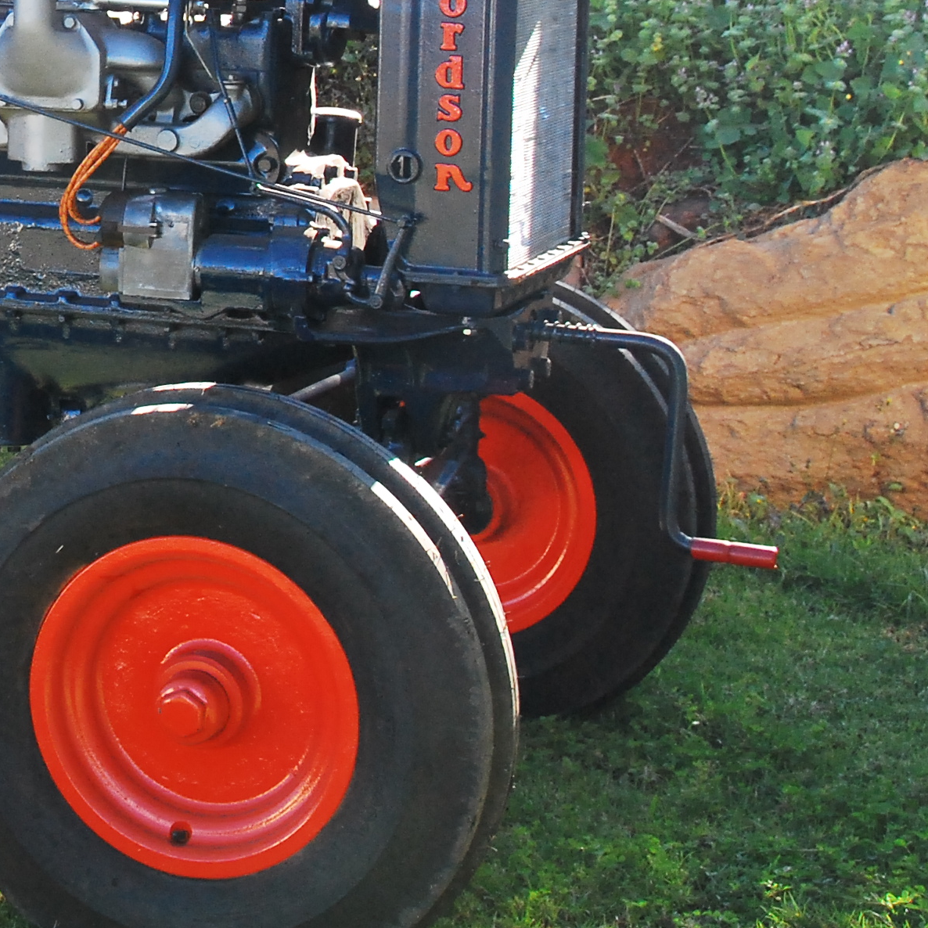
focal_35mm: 100
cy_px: 142
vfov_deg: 17.2
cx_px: -103
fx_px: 3033
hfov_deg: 16.8
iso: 800
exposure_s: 1/250
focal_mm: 24
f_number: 8
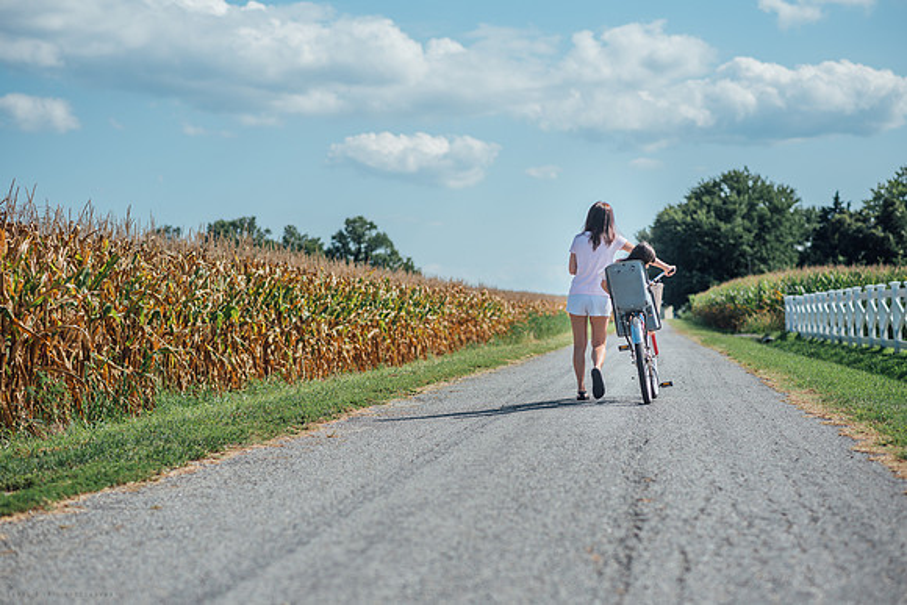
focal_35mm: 85
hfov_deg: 23.9
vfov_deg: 16.1
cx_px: 454
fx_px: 2142
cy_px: 302
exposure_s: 1/1600
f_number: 3.5
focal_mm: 85
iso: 100
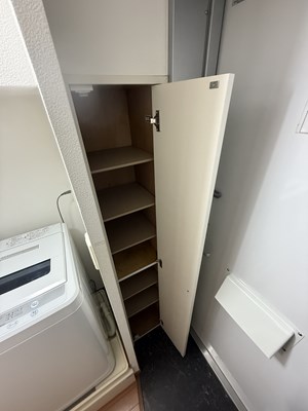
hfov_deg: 85.7
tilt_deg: -32.0
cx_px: 154
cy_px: 206
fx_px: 166
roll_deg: +2.3
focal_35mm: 14
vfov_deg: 102.1
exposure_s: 1/50
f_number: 2.2
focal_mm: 2.22
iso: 500
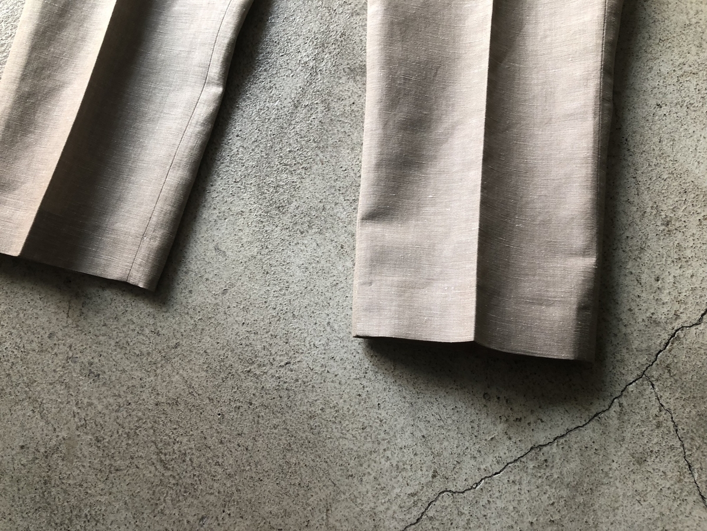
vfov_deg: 49.7
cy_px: 266
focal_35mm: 28
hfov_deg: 63.4
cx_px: 354
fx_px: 572
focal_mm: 4
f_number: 1.8
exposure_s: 1/24
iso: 32
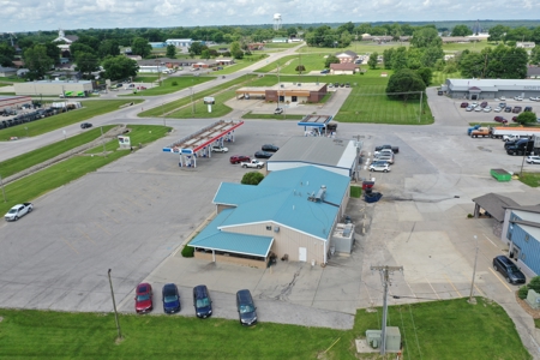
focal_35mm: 28
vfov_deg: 46.4
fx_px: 420
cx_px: 270
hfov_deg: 65.5
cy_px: 180
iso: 100
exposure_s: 1/400
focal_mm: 10.26
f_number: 5.6
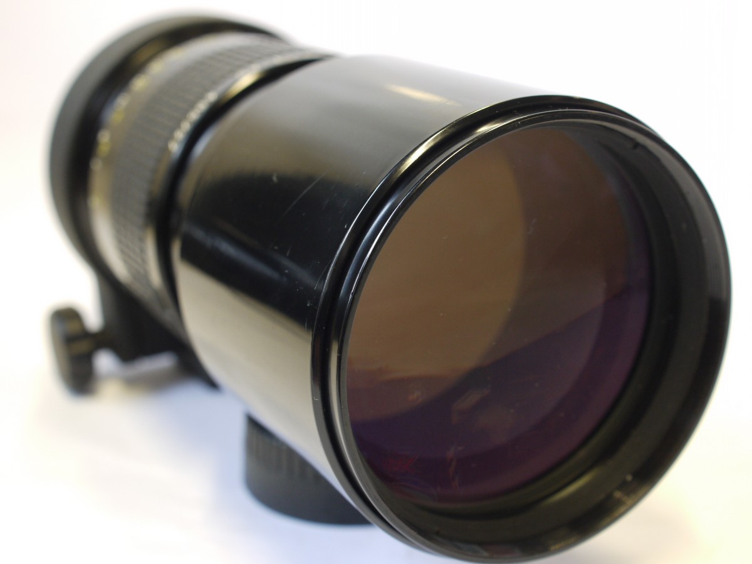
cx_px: 376
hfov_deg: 32.2
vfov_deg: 24.4
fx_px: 1303
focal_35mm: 60
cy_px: 282
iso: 400
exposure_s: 1/20
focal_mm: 30
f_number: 5.6
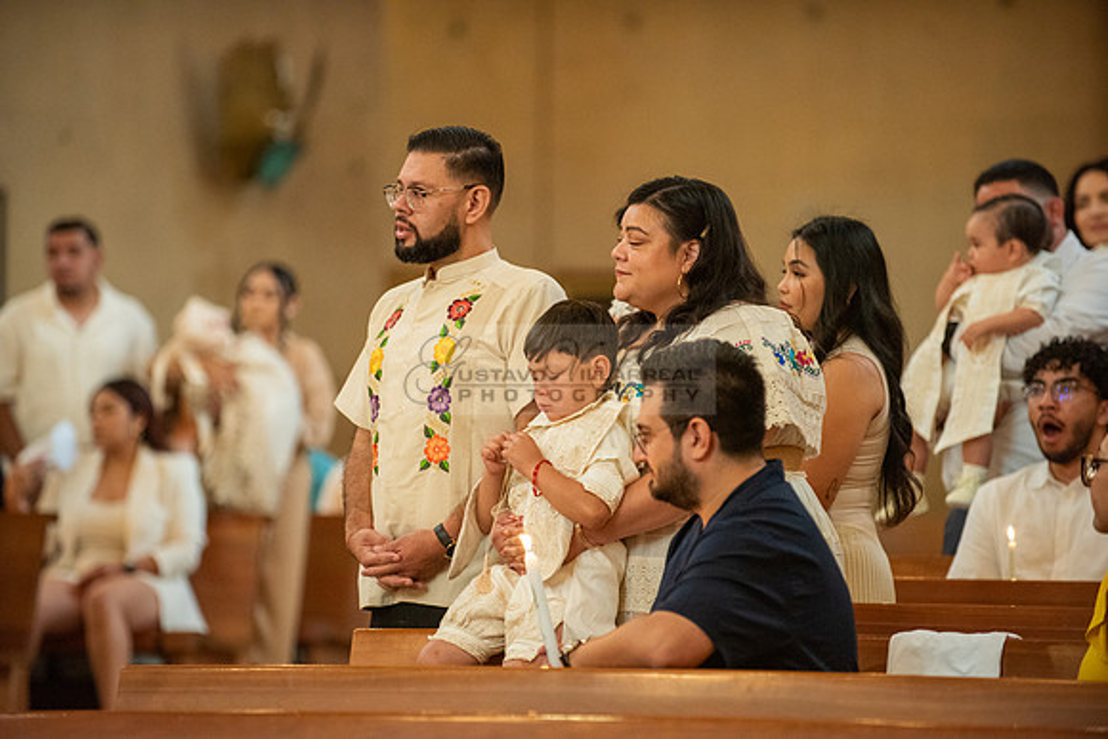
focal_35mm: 190
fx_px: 5849
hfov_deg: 10.8
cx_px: 554
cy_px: 370
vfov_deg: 7.2
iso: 2000
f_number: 2.8
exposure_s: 1/125
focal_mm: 190
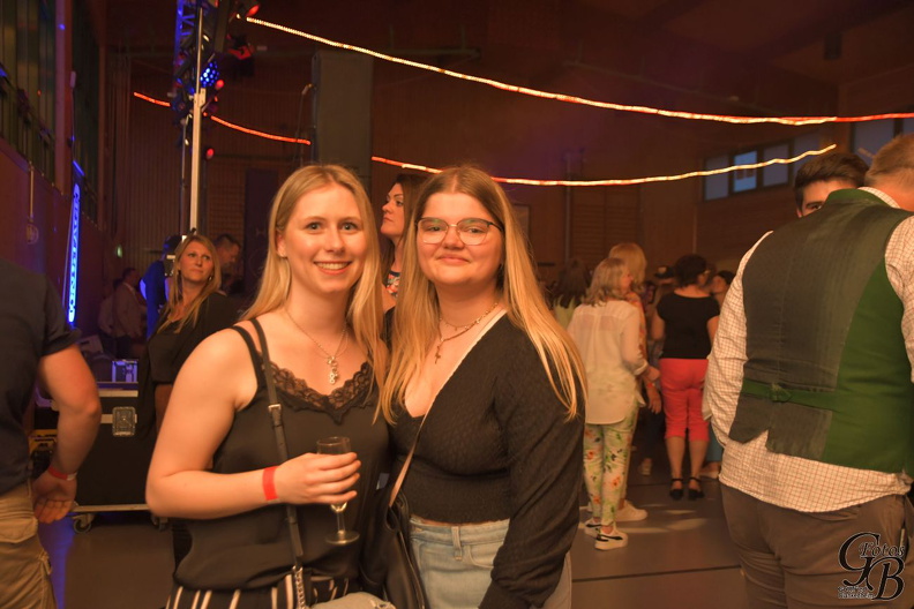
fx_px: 914
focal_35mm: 36
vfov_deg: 36.9
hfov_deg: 53.1
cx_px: 457
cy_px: 304
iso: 1250
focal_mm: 24
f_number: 2.8
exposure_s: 1/200
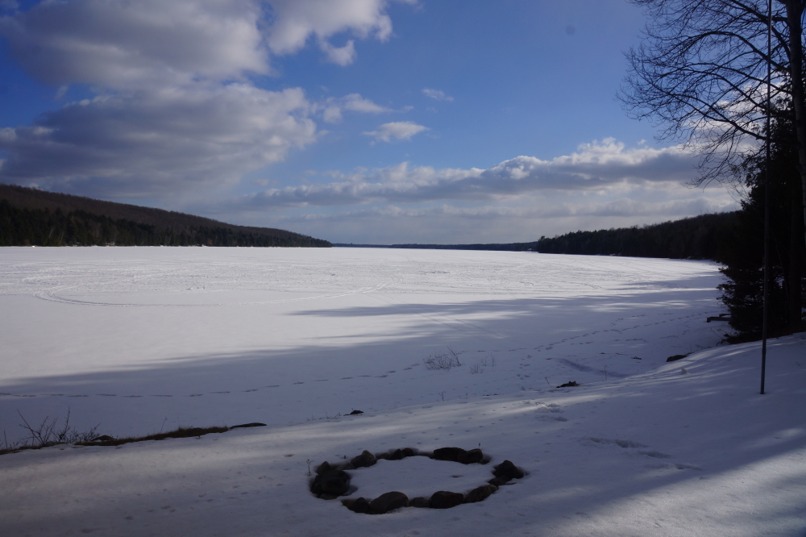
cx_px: 403
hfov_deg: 67.4
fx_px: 604
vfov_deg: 47.9
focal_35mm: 27
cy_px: 268
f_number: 13
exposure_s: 1/125
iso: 100
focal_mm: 18
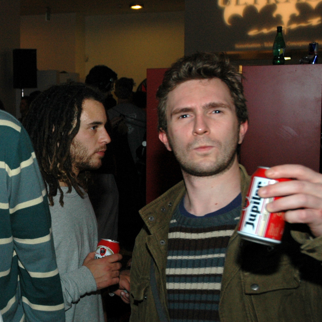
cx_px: -32
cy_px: 191
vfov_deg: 21.1
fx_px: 862
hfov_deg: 20.2
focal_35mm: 82
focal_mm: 29
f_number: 5
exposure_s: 1/60
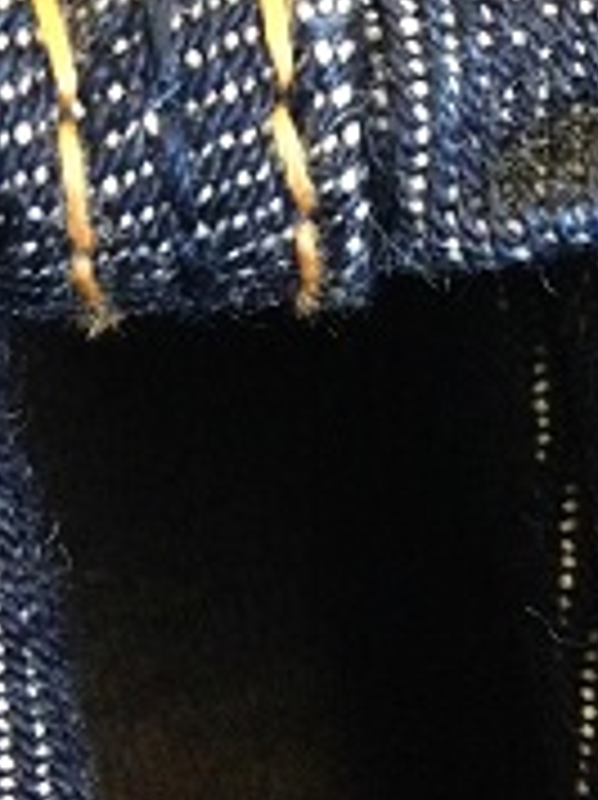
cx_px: 319
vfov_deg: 21.4
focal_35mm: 91
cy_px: 225
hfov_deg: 16.2
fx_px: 2101
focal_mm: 4.12
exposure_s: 1/15
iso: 800
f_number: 2.4
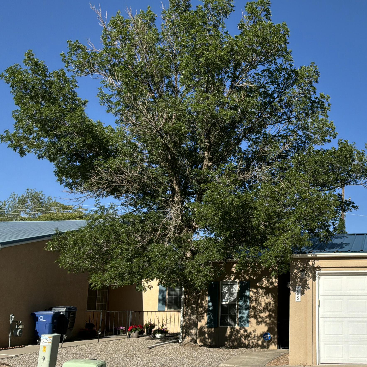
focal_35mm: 42
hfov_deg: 38.1
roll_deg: +0.1
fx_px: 504
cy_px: 209
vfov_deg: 39.9
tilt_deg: +10.9
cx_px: 308
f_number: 1.8
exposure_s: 1/2801
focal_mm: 3
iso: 25
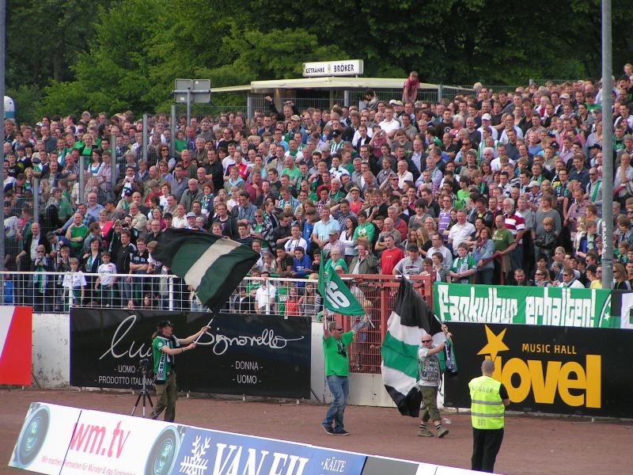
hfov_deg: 8.4
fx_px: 4316
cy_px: 238
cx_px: 316
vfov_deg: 6.3
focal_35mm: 236
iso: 100
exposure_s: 1/400
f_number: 3.5
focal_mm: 36.1
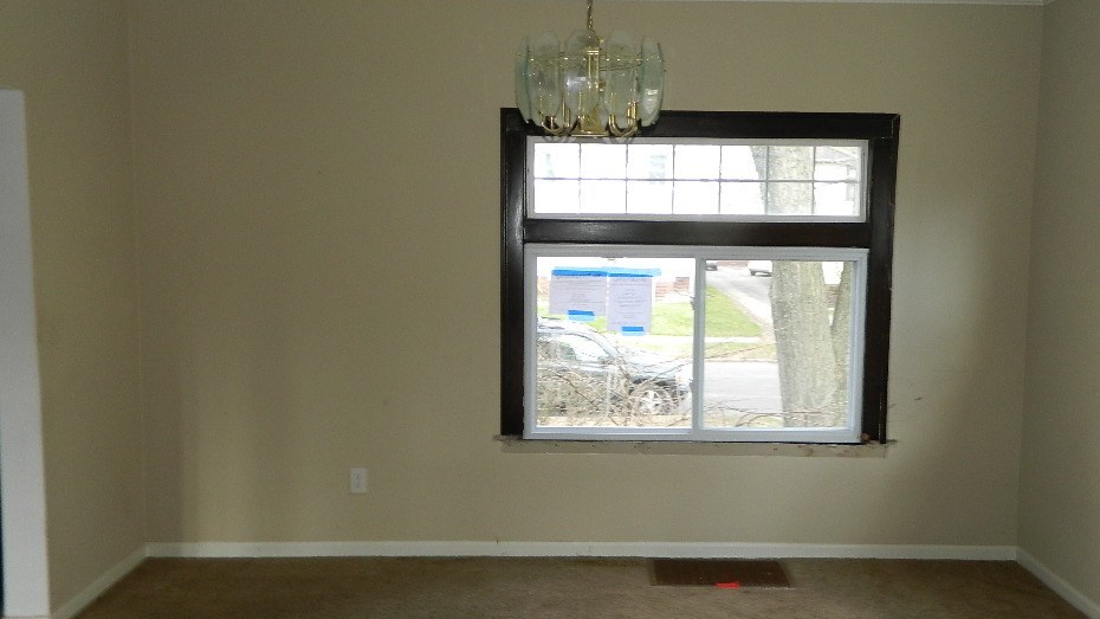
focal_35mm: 30
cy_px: 298
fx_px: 875
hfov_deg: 64.2
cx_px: 596
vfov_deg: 38.9
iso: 110
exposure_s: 1/50
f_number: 3.1
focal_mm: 4.5
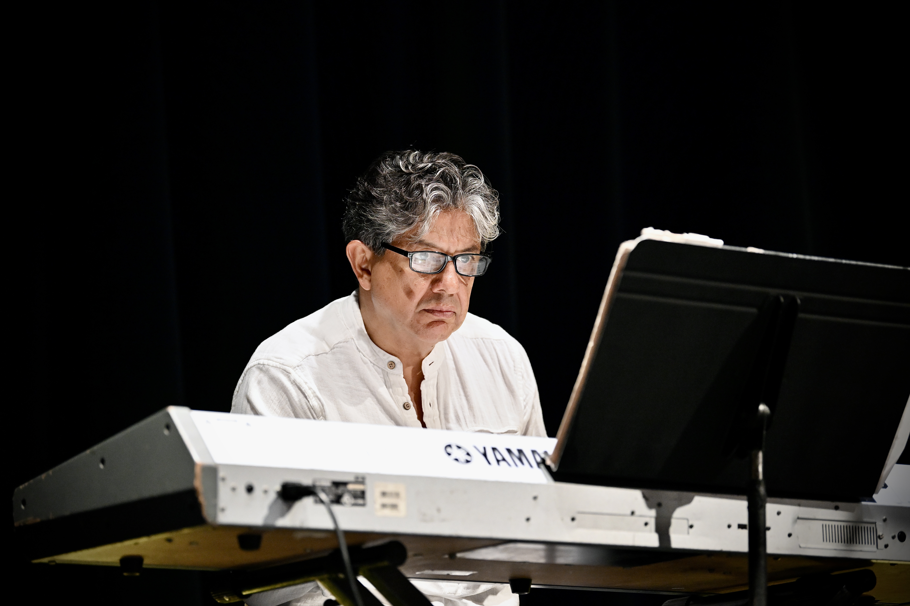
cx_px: 455
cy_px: 303
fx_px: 3918
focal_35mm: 155
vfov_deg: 8.9
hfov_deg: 13.2
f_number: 2.8
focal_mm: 155
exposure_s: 1/160
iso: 4000
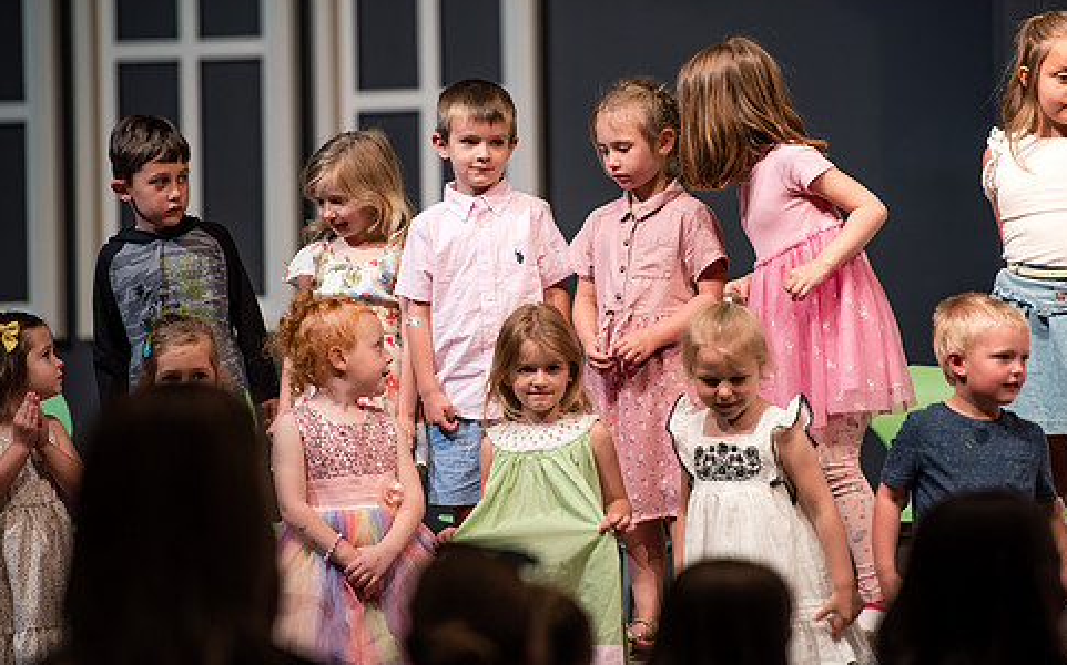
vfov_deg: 5.3
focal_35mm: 246
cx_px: 517
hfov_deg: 8.5
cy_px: 260
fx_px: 7149
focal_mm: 200
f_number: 2.8
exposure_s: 1/400
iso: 640
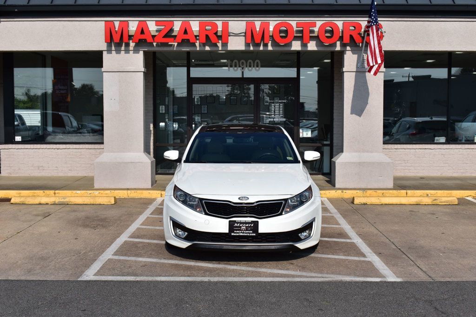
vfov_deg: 28.9
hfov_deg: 42.3
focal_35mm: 46
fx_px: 615
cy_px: 158
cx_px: 238
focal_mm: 31
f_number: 11
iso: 200
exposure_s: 1/500
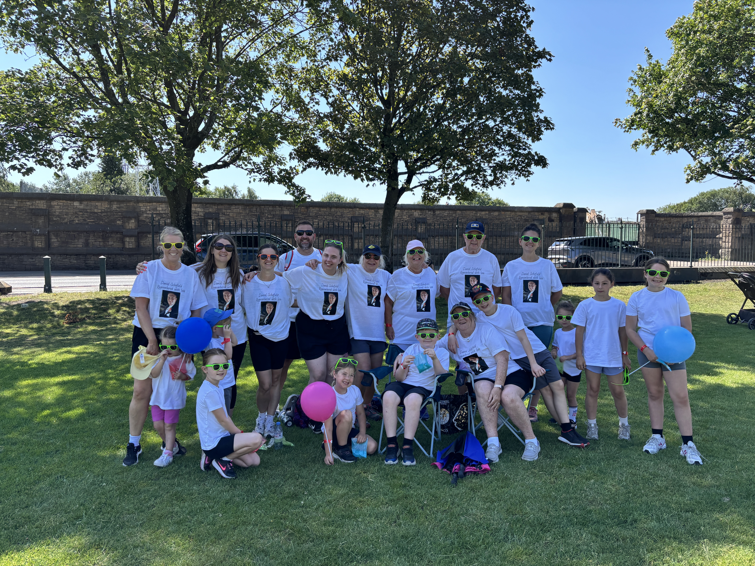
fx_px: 567
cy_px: 283
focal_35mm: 26
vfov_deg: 53.1
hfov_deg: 67.3
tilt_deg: -2.9
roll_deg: -0.3
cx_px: 378
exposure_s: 1/1152
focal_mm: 5.96
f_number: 1.6
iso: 50
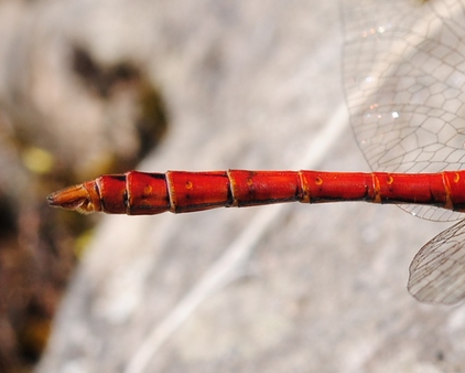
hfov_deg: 5.3
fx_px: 4957
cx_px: 596
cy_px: 128
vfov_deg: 4.3
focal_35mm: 360
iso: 100
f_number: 10
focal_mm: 90
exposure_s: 1/125
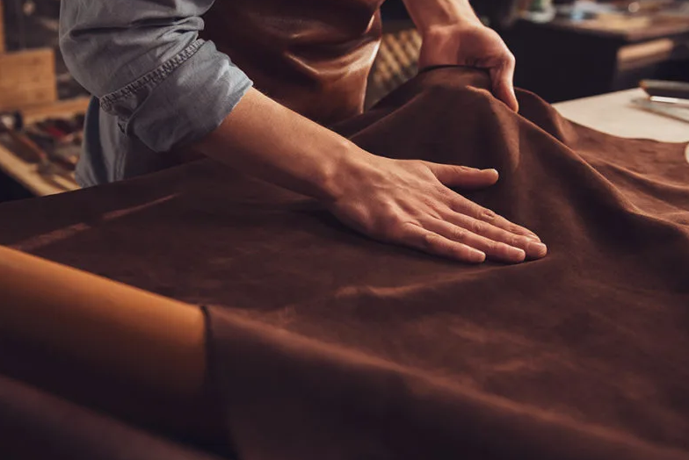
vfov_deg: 28.6
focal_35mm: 47
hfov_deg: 41.7
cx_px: 285
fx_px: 900
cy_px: 171
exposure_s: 1/100
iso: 320
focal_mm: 36
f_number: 3.5
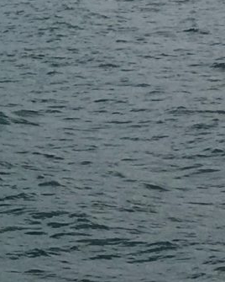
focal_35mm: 216
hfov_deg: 6.6
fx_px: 1798
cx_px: -419
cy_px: -119
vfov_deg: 8.8
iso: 25
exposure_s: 1/3205
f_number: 2.2
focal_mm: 4.15
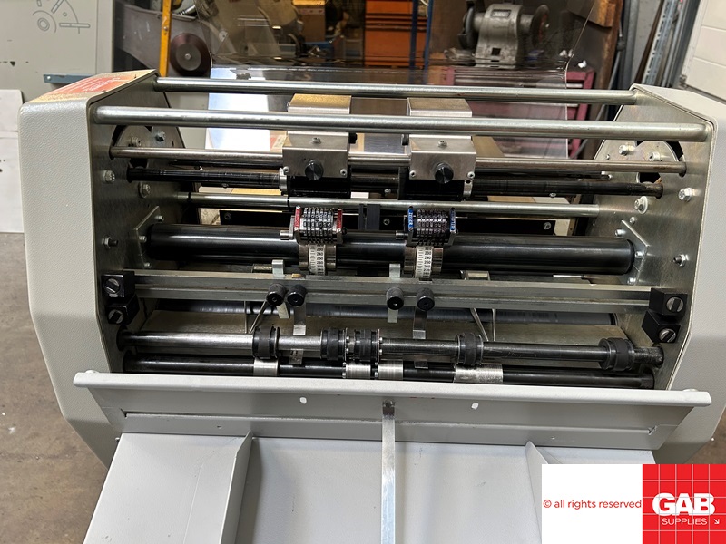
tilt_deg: -28.0
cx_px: 363
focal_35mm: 26
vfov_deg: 53.1
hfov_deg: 67.3
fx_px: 545
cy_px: 272
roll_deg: -0.6
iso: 160
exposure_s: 1/50
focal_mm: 5.7
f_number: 1.5
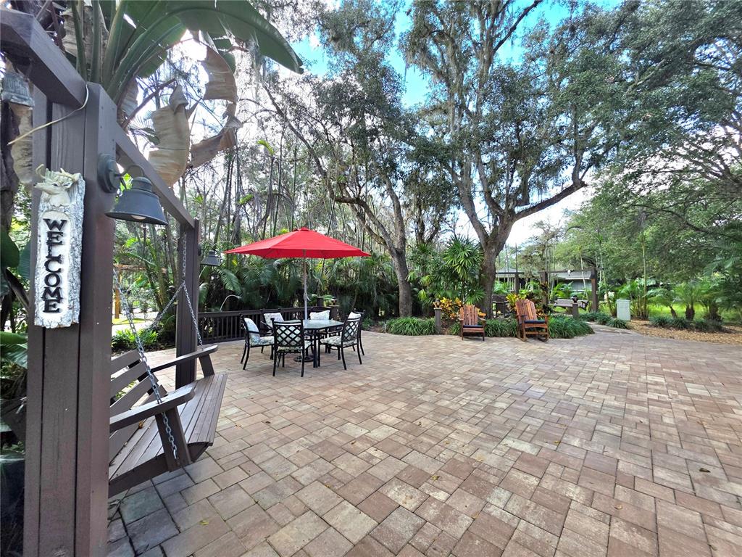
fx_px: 279
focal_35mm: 13
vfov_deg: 89.9
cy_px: 278
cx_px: 371
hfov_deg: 106.2
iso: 40
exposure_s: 1/323
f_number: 1.9
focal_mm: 2.2
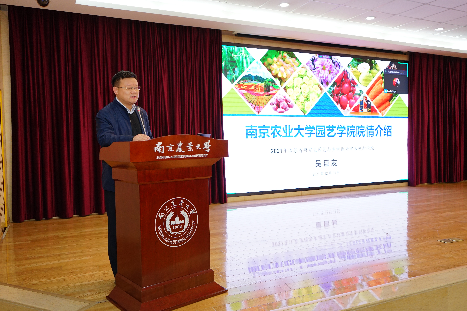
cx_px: 234
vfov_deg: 45.0
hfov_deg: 63.7
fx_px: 376
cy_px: 156
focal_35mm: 29
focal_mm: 29
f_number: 4
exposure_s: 1/125
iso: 1000
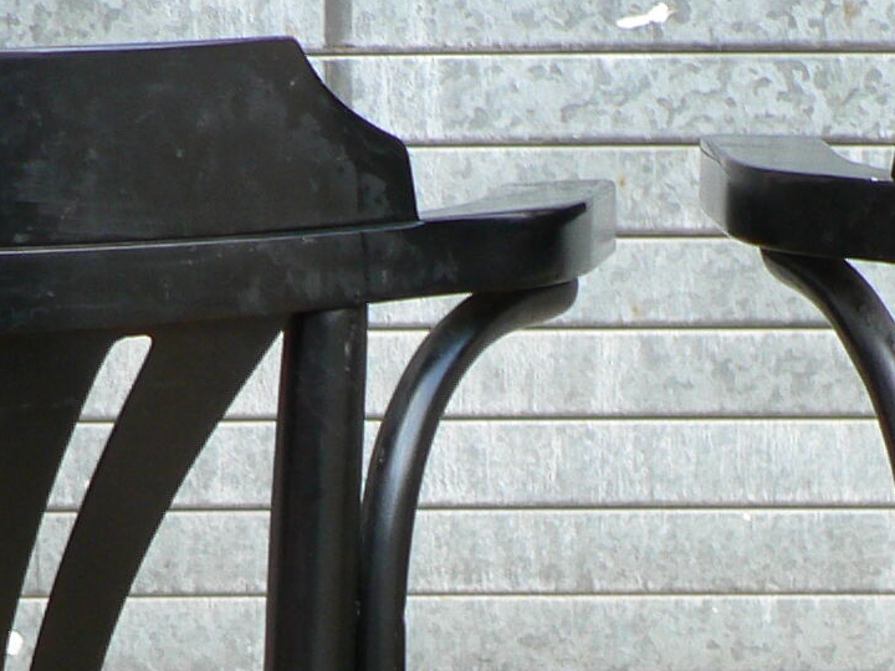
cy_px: 985
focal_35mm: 128
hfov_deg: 15.4
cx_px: 633
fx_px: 3309
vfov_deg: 11.2
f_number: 2.8
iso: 80
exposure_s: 1/50
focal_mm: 6
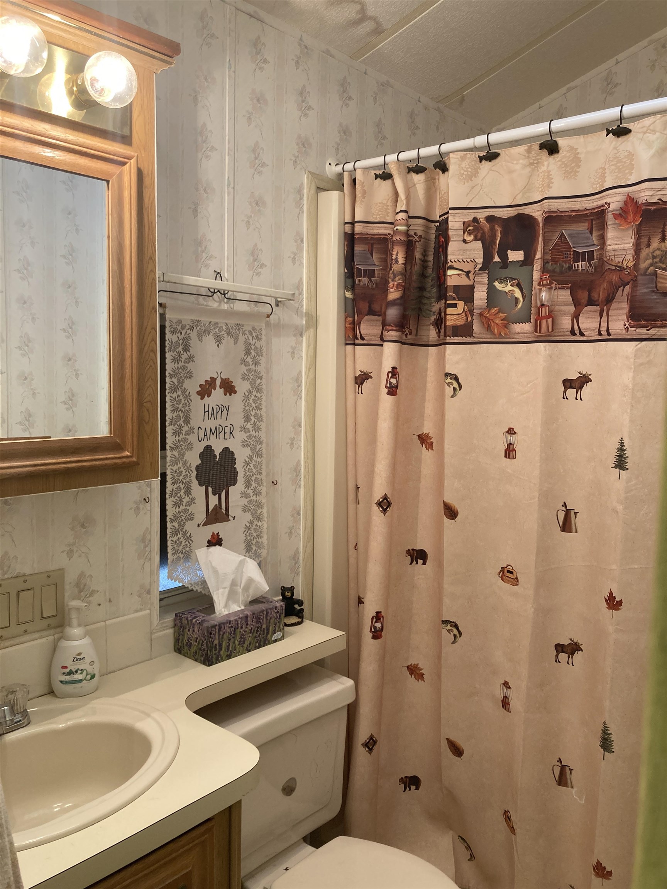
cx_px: 334
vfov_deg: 63.4
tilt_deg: -3.9
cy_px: 444
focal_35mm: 28
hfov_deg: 49.7
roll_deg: -1.6
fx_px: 719
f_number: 1.8
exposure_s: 1/60
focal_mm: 3.99
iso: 80
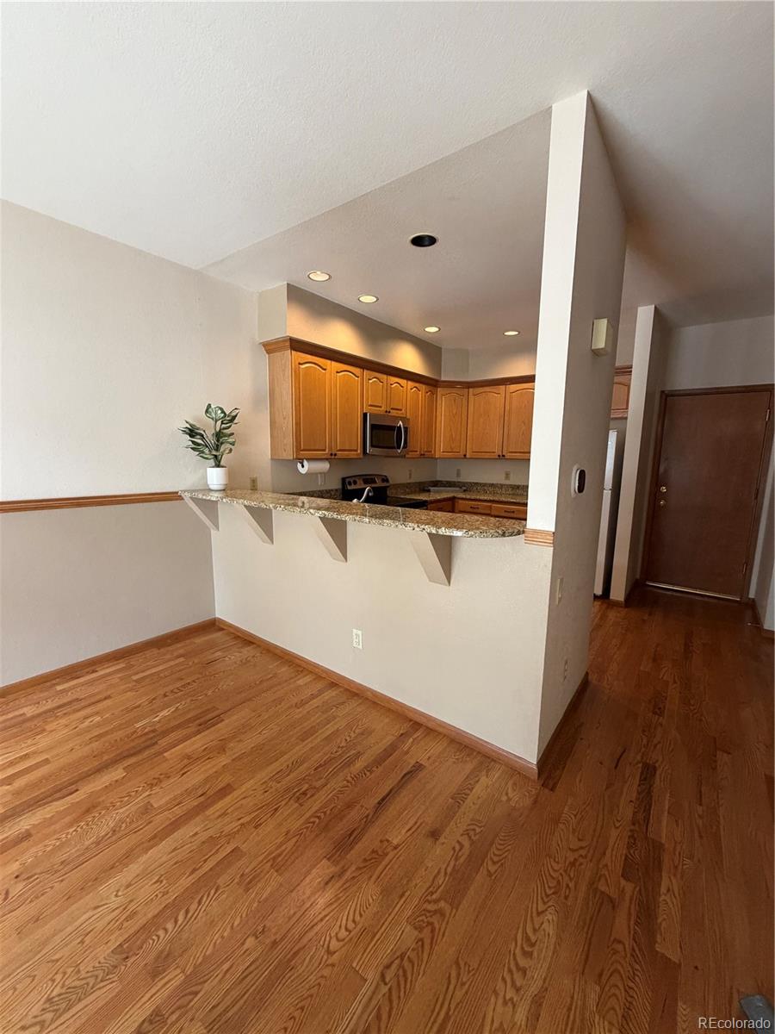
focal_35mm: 14
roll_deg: -0.8
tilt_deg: -7.9
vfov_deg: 102.1
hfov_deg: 85.7
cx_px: 388
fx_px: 418
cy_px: 517
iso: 320
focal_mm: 2.22
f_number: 2.2
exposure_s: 1/109
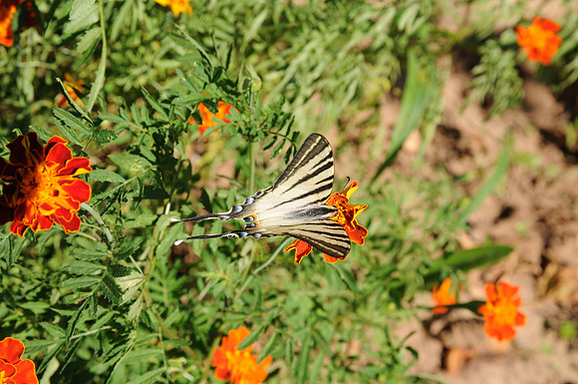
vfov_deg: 18.1
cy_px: 192
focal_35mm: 75
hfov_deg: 27.0
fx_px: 1202
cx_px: 289
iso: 320
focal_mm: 50
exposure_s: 1/400
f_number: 10
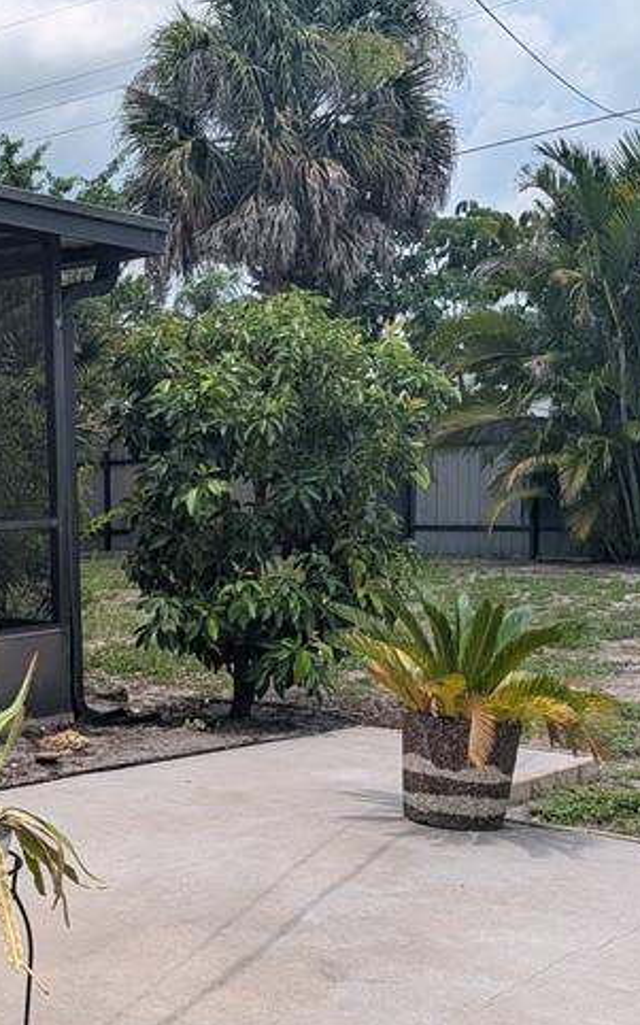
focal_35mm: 54
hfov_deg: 23.1
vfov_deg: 37.4
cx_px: 18
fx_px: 1508
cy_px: 602
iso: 19
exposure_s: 1/1160
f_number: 1.68
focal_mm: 6.9
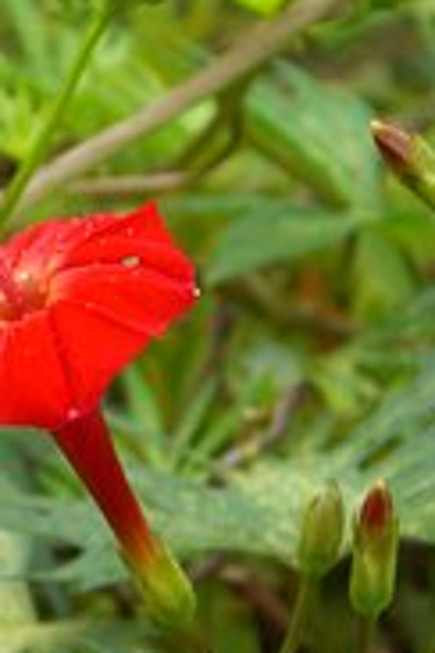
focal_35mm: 192
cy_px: 307
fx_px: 3480
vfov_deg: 10.7
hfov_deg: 7.1
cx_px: 114
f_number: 3.8
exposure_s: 1/80
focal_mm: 13.7
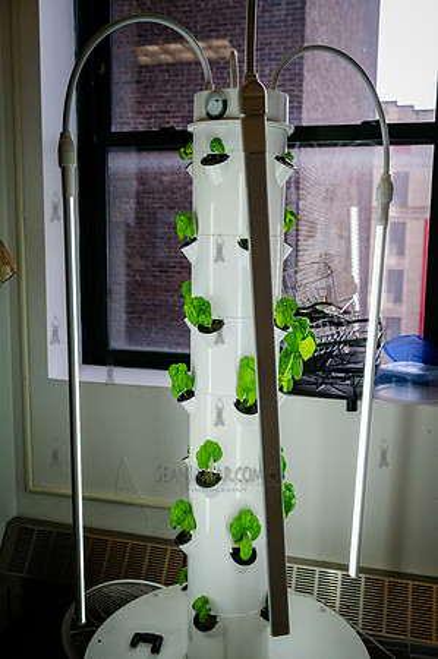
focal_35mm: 35
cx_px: 219
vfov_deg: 54.5
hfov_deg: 37.8
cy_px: 330
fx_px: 640
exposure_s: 1/8000
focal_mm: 35
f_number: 5
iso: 6400
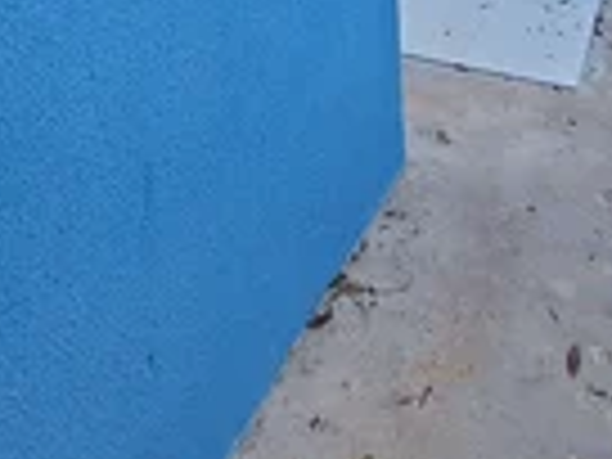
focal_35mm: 37
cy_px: -155
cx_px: 364
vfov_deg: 29.8
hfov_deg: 49.9
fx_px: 654
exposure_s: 1/60
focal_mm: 1.74
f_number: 2.2
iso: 100
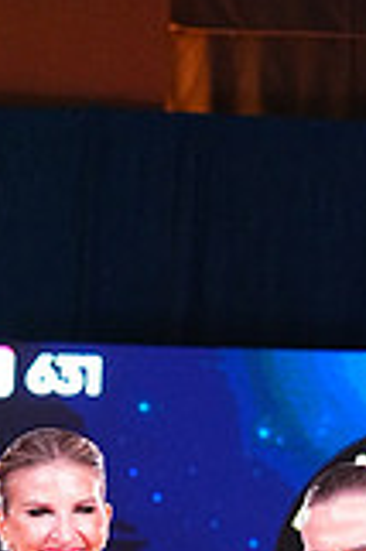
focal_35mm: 252
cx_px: 149
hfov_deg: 5.4
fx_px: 3851
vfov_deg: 7.9
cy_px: 982
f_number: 4
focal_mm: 70
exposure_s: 1/250
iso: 3200
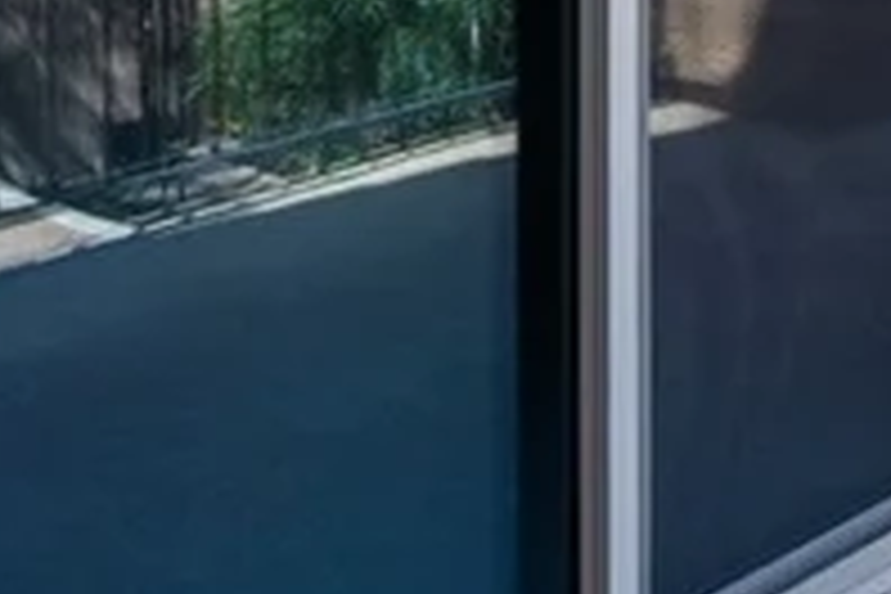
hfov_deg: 20.4
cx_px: 1260
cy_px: -472
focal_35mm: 88
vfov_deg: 13.9
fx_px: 2178
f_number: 8
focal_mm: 17
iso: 400
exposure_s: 1/8000
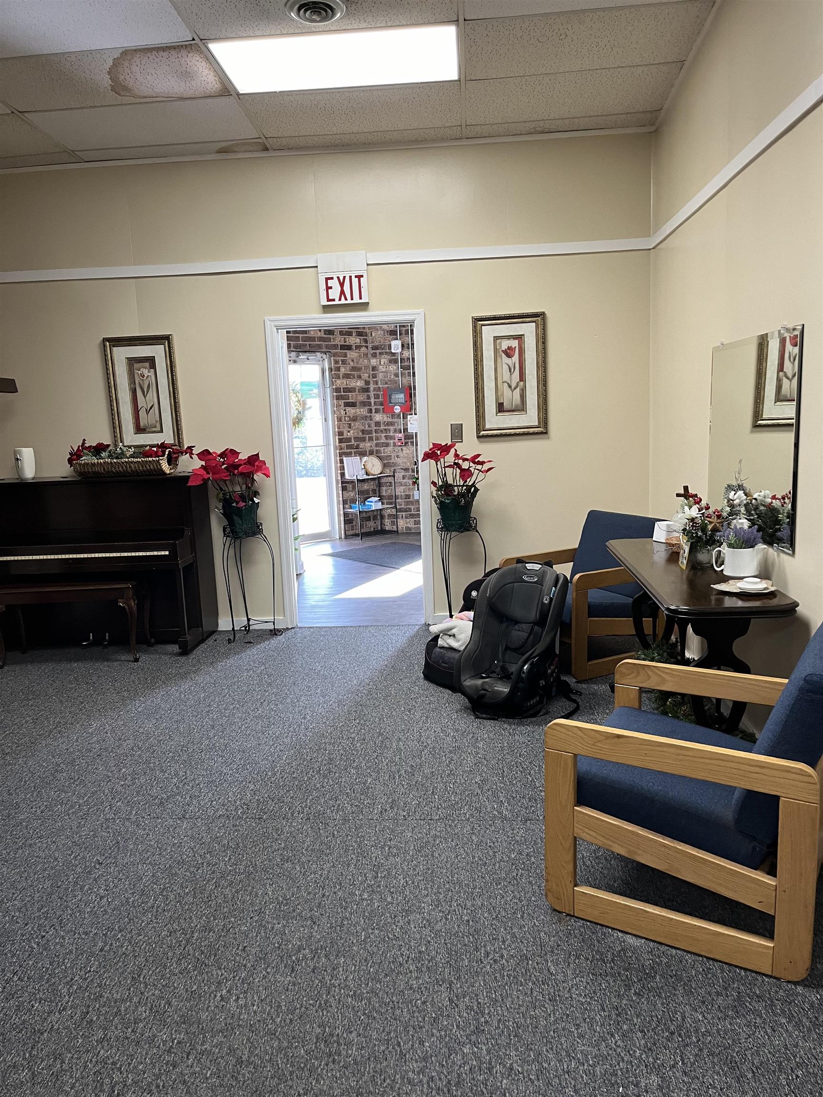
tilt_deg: -9.6
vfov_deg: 67.3
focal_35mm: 26
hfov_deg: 53.1
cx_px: 412
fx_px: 824
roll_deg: +2.4
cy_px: 548
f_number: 1.6
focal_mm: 5.1
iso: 160
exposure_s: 1/60
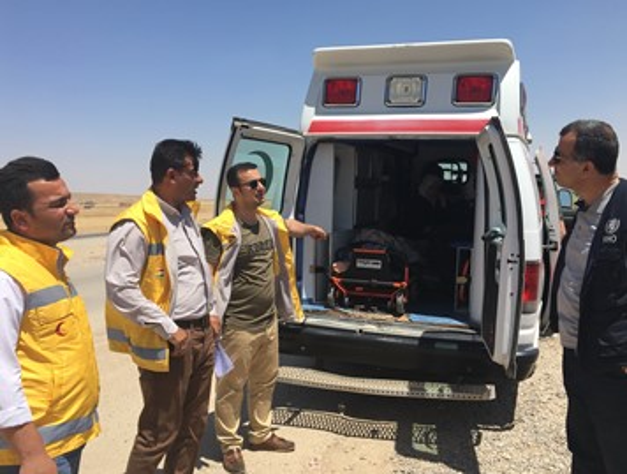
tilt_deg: -4.6
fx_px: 527
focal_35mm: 29
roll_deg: +3.8
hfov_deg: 61.5
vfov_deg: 48.4
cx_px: 314
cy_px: 237
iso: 25
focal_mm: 4.15
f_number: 2.2
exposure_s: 1/1672
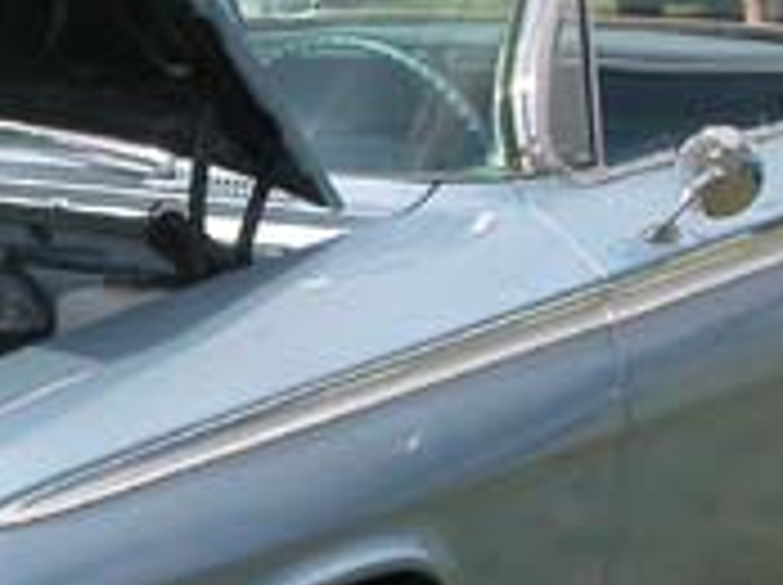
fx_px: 3953
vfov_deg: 8.5
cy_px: 292
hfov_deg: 11.0
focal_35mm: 175
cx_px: -256
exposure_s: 1/311
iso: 100
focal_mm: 7.85
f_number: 7.5
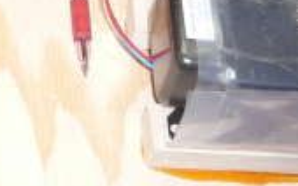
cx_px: -223
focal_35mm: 140
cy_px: -179
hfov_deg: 13.5
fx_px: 1136
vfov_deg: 8.8
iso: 100
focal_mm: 5.2
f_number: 2.8
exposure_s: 1/30
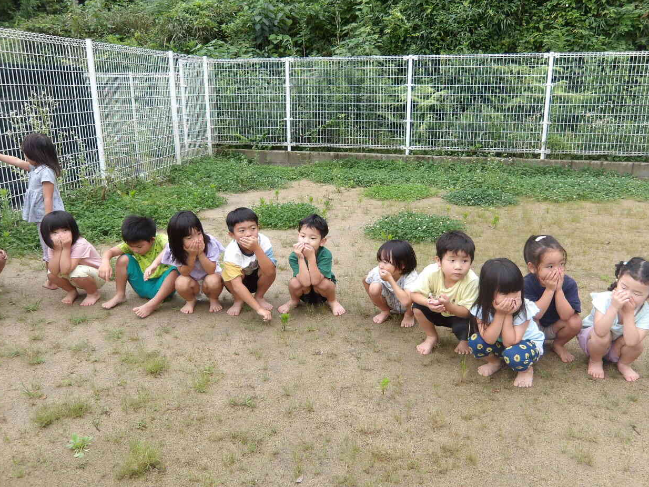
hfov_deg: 63.4
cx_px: 331
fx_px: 525
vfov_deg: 49.8
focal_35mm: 28
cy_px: 243
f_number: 3
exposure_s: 1/194
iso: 100
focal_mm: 4.9
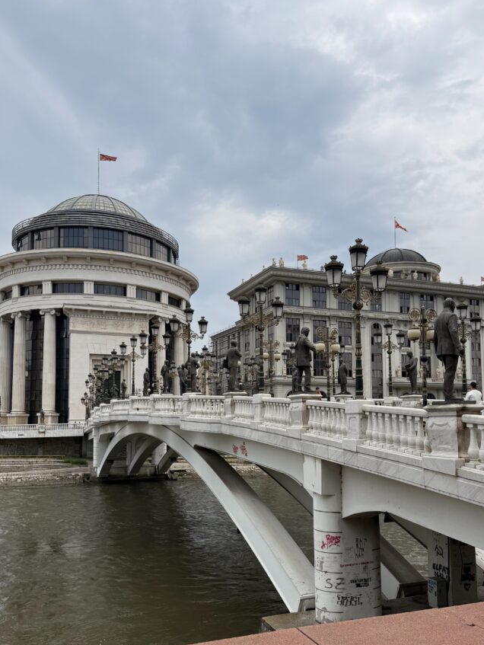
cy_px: 382
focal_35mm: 29
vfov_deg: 61.2
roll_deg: +0.0
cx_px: 243
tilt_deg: +5.0
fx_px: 540
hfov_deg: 48.3
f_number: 1.78
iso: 80
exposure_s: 1/6711
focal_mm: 6.76
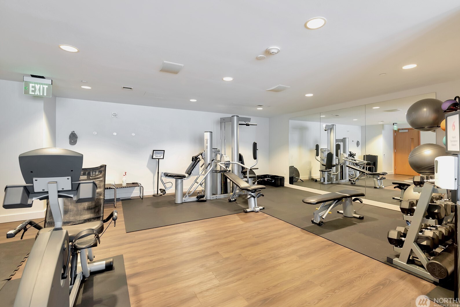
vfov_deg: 73.8
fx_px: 204
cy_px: 150
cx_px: 241
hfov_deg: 96.7
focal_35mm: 16
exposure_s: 1/2.5
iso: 800
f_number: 8
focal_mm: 15
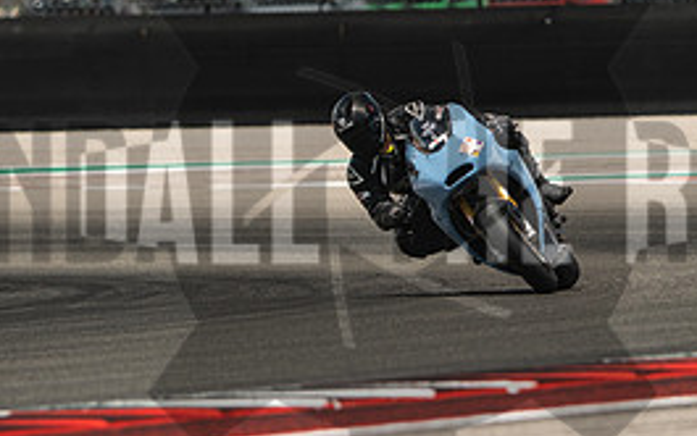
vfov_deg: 2.0
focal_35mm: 669
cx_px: 402
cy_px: 196
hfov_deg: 3.1
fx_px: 12716
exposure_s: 1/2000
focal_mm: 200
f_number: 2.5
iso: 160
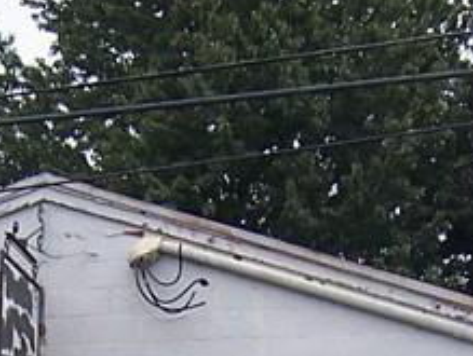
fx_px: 2108
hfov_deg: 12.8
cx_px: 194
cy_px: 649
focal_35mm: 154
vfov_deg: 9.2
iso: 80
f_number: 3.4
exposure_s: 1/250
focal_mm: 5.5
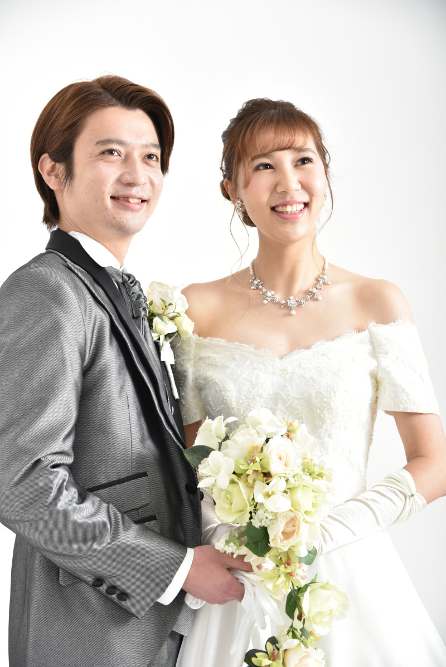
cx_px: 223
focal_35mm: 65
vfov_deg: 30.9
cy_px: 334
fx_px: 1206
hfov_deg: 20.9
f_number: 5
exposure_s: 1/160
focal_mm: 65
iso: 320
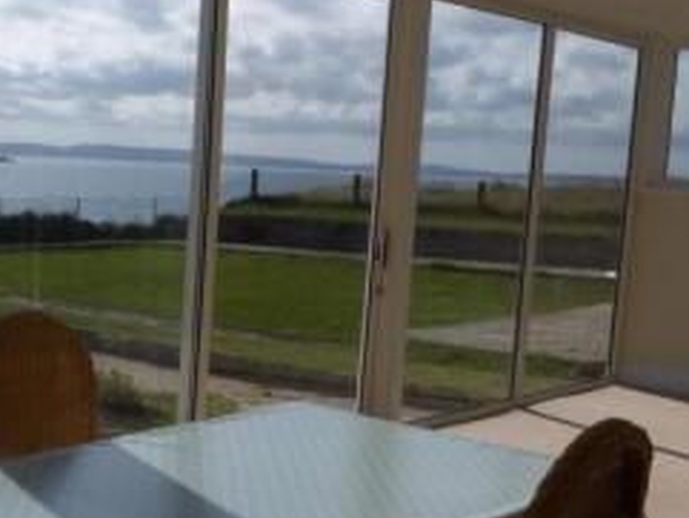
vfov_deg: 25.2
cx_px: 76
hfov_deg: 31.7
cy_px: 313
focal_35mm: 58
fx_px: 1155
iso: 100
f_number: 4.5
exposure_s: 1/1600
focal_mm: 4.3
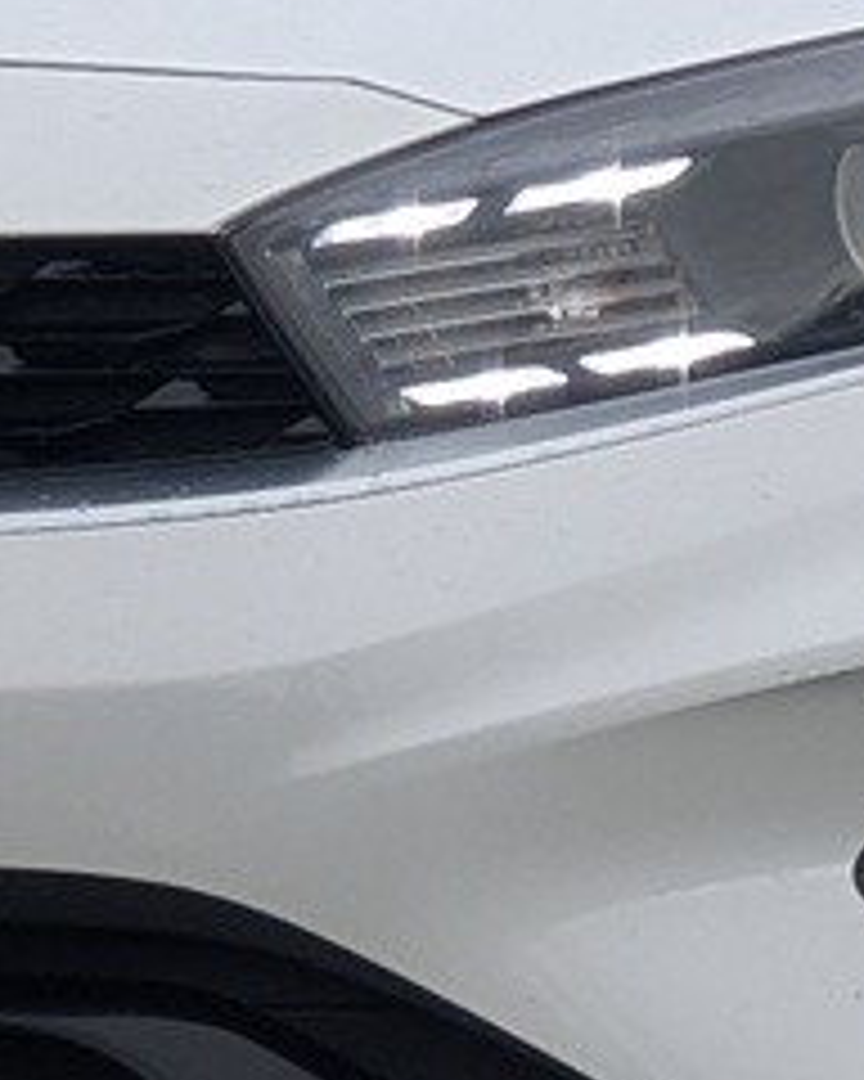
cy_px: 72
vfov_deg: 2.2
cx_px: 1724
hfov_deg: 1.8
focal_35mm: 882
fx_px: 28192
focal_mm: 19
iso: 30
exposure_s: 1/192
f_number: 3.5
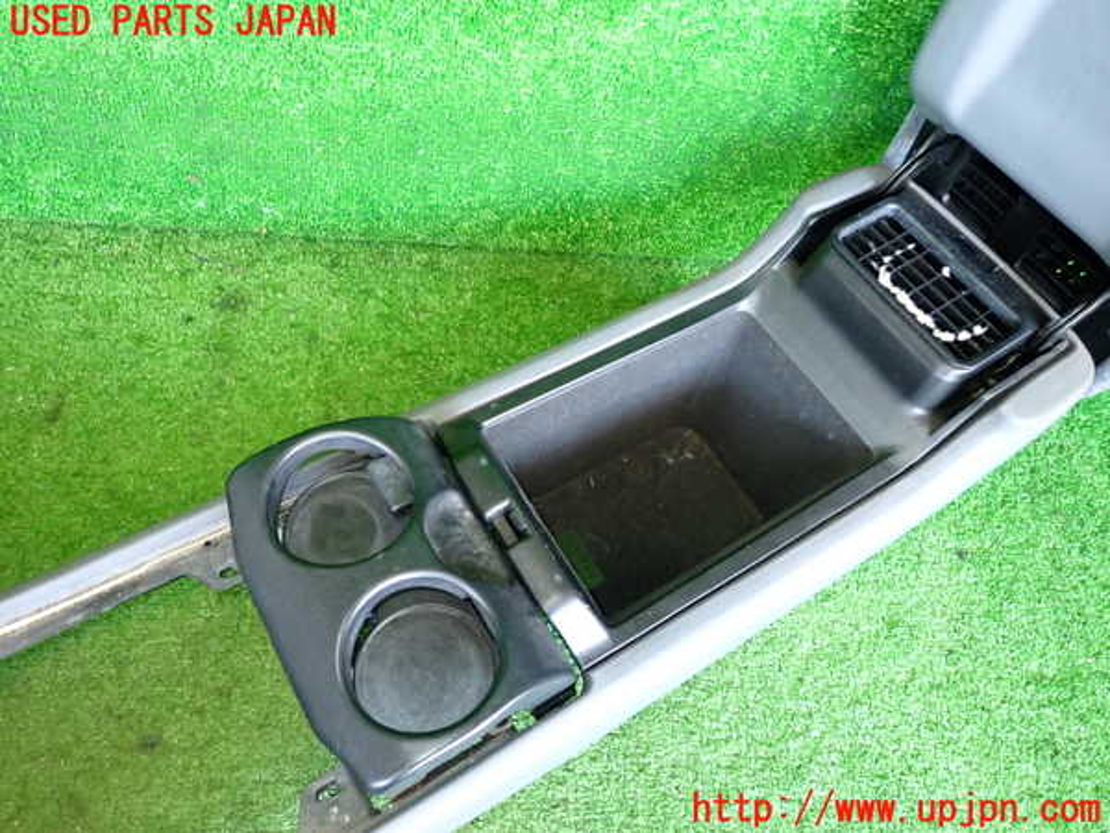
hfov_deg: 69.4
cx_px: 555
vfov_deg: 54.9
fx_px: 802
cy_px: 416
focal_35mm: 25
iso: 400
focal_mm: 4.5
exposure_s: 1/30
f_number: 2
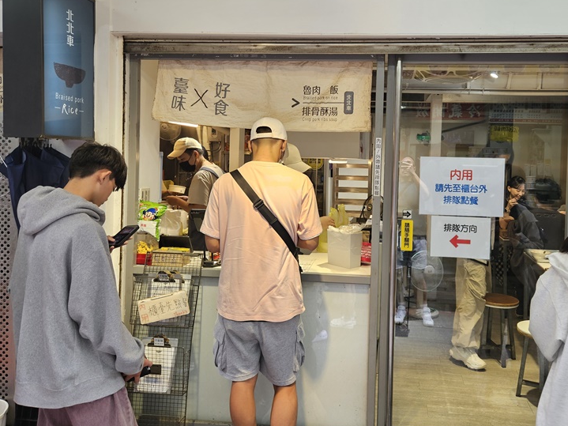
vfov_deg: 43.8
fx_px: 525
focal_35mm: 32
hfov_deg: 56.3
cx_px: 349
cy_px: 159
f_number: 1.8
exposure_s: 1/120
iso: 100
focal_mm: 5.4
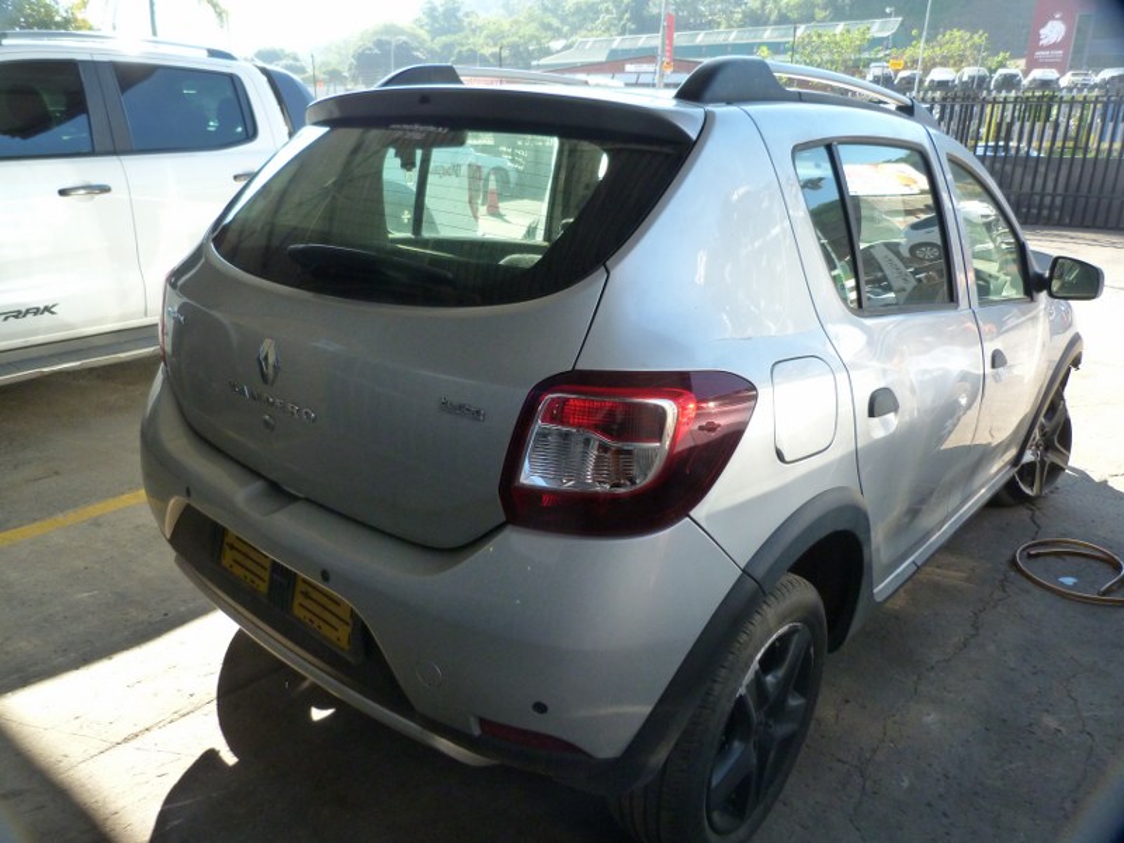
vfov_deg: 54.9
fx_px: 812
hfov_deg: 69.4
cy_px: 422
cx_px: 562
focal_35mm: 25
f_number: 2.8
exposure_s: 1/250
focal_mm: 4.5
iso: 250
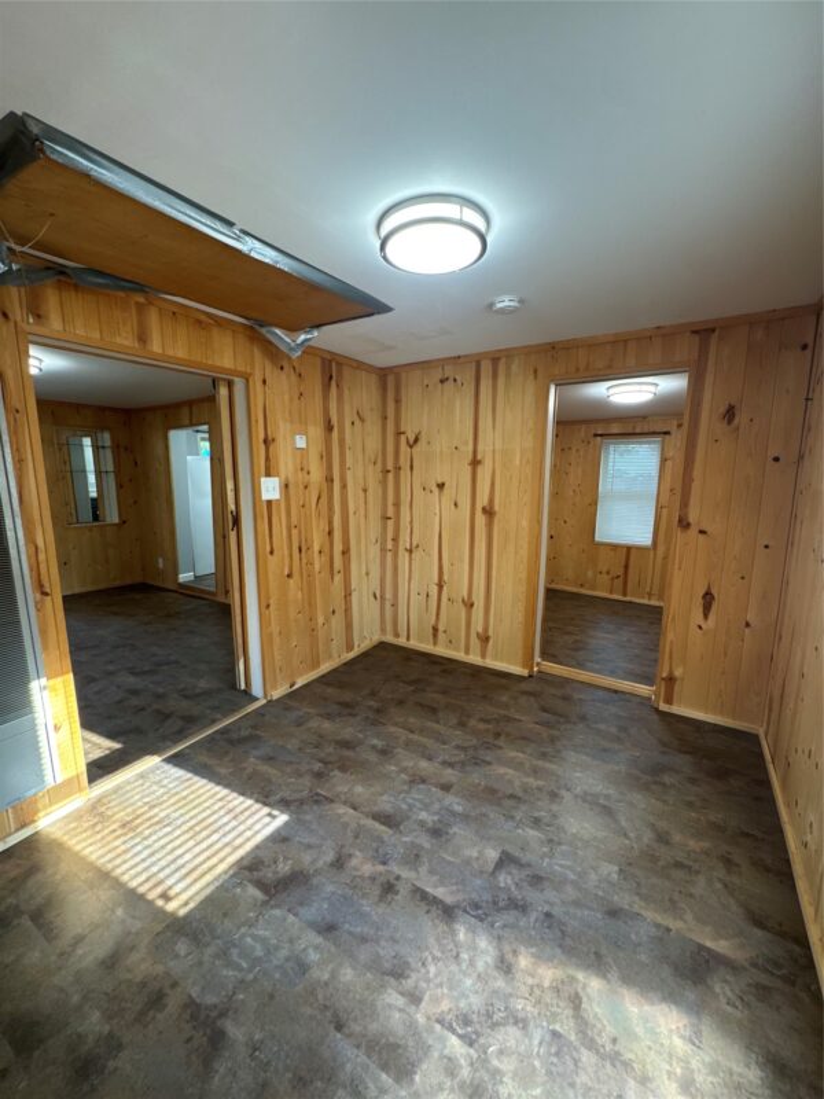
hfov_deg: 85.7
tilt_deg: -10.1
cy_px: 550
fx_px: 444
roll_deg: -0.1
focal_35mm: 14
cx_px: 412
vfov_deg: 102.1
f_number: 2.2
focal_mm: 2.22
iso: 200
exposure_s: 1/60
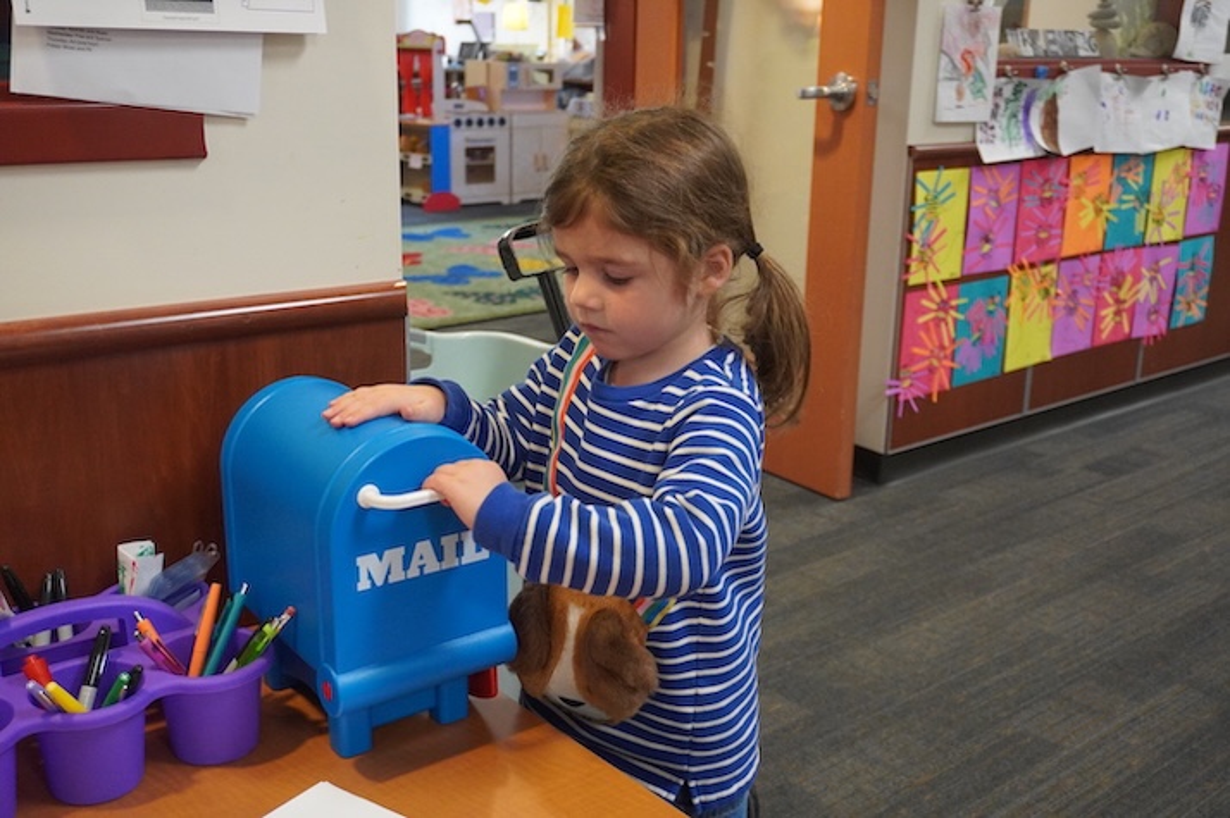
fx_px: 1280
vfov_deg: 35.4
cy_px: 409
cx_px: 615
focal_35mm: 38
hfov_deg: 51.3
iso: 3200
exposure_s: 1/160
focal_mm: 25
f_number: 4.5
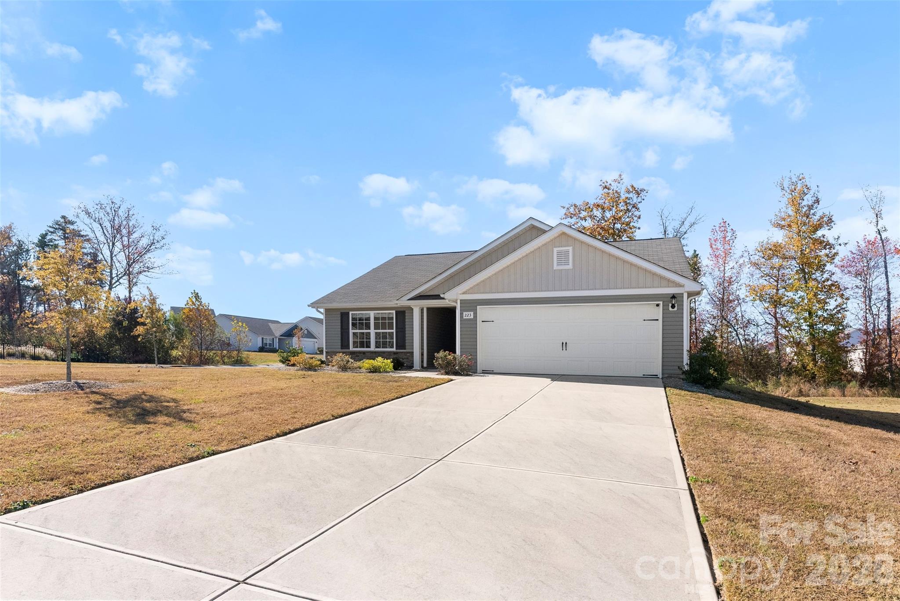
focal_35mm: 17
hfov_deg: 94.6
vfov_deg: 71.8
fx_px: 415
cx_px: 450
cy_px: 300
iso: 2000
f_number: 8
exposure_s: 1/3200
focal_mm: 16.6
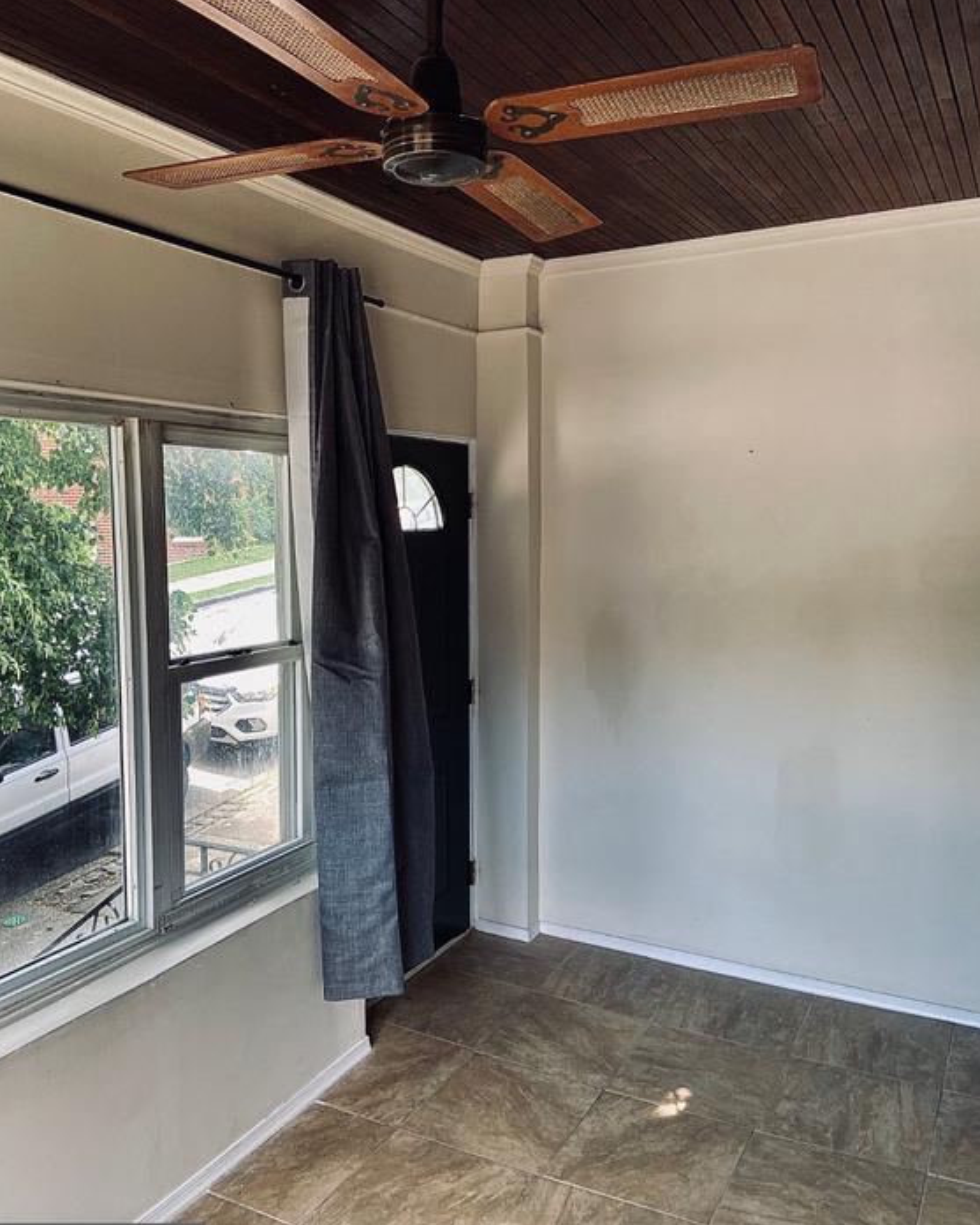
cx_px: 493
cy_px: 620
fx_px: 1015
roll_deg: +0.4
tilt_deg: -3.5
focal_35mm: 28
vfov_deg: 62.2
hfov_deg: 51.5
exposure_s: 1/121
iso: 100
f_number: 1.8
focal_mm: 4.25
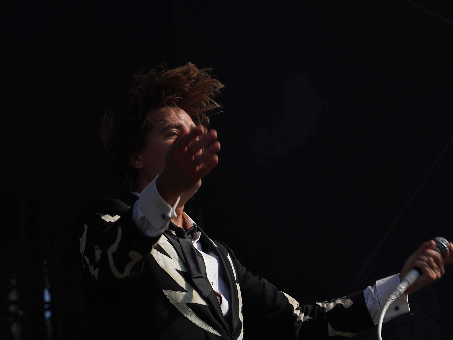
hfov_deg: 11.6
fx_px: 2238
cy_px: 225
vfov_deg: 8.7
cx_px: 228
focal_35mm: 171
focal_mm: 105
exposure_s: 1/400
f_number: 7.1
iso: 100
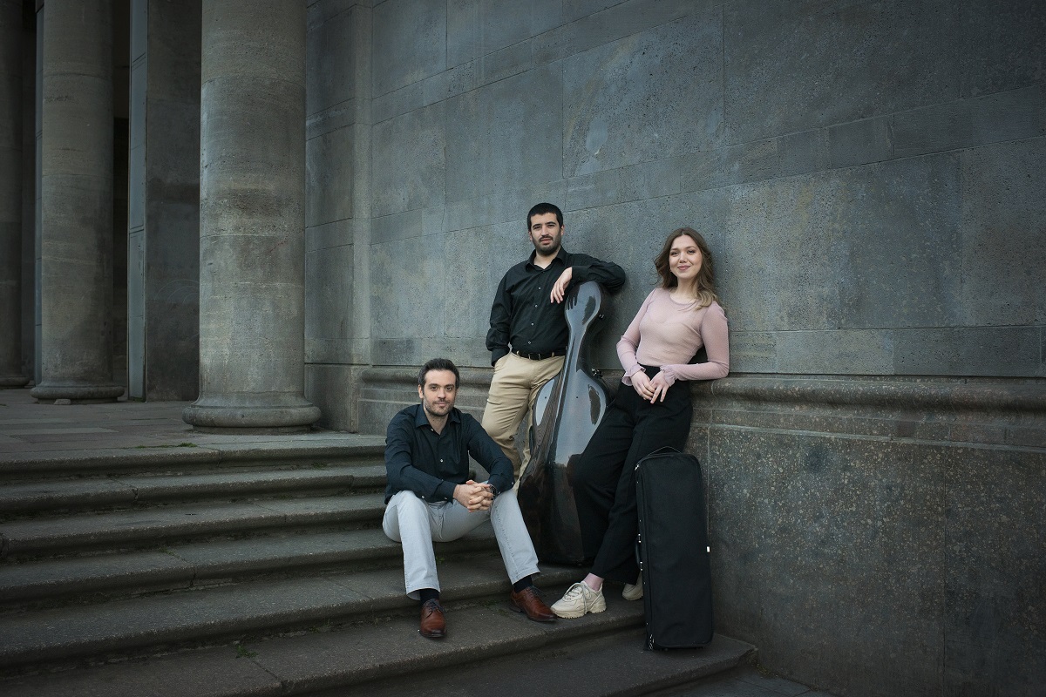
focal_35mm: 35
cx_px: 523
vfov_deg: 37.9
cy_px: 348
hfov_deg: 54.4
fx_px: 1017
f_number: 5.6
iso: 320
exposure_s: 1/200
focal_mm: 35
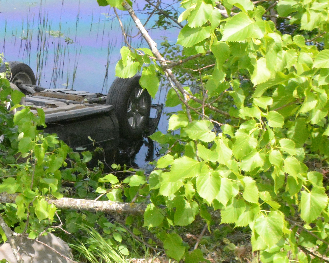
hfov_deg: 39.7
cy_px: 114
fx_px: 438
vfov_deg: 33.4
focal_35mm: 45
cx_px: 71
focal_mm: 18
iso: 3200
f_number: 14
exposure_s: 1/800
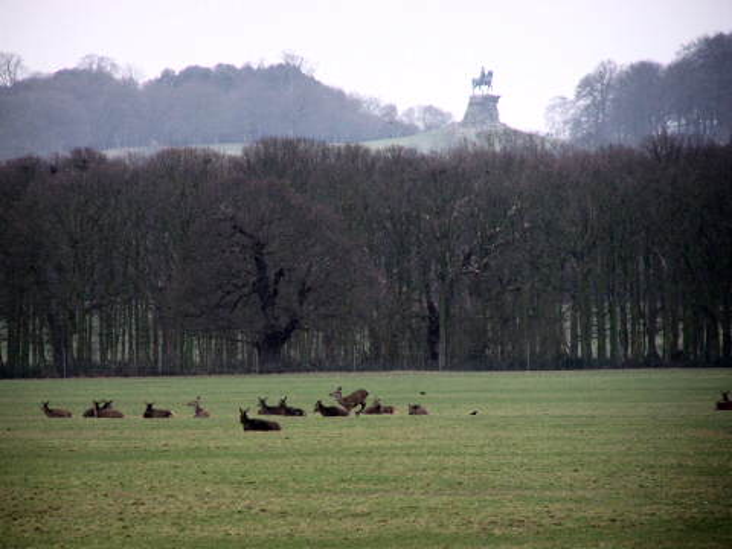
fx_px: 8036
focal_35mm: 380
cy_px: 274
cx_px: 366
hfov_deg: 5.2
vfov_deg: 3.9
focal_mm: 63
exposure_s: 1/250
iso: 160
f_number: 3.7
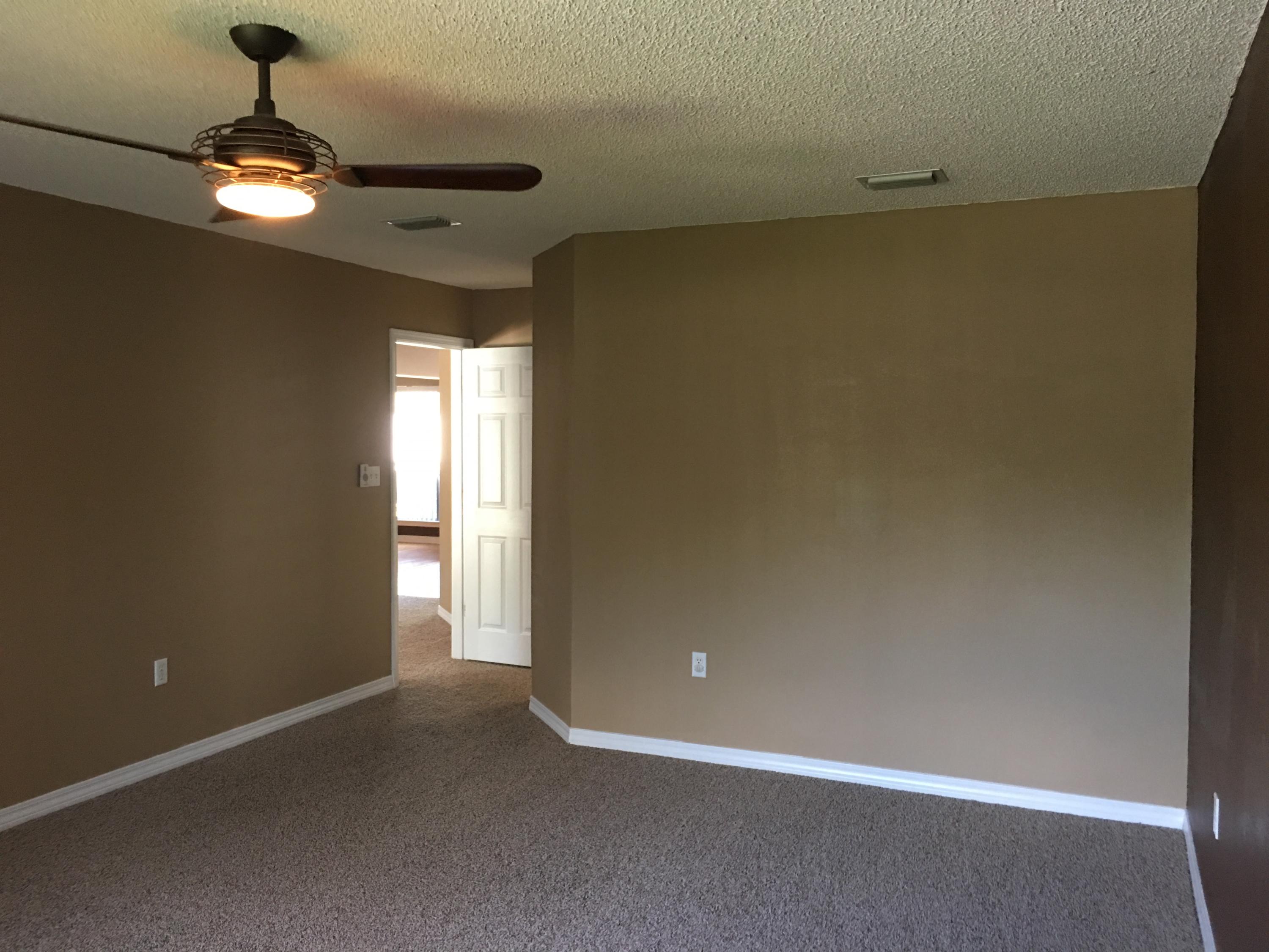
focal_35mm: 29
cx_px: 634
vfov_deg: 48.2
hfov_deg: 61.7
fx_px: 1063
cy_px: 476
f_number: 2.2
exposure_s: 1/15
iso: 80
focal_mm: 4.15
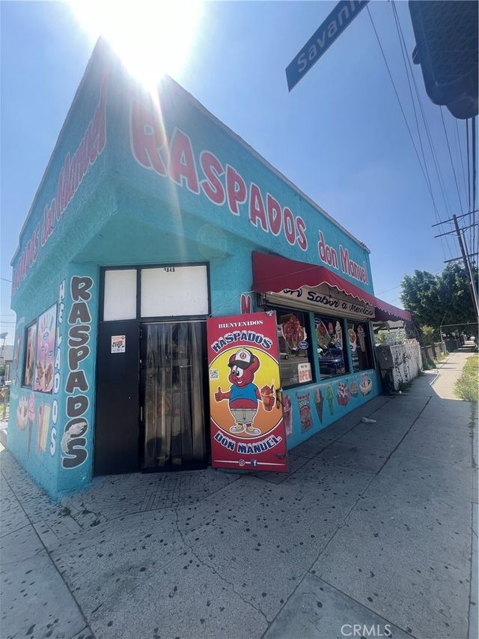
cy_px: 320
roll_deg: +2.9
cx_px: 240
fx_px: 240
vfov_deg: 106.2
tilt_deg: +7.6
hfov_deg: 89.9
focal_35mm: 13
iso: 32
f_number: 1.8
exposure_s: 1/592
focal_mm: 1.57
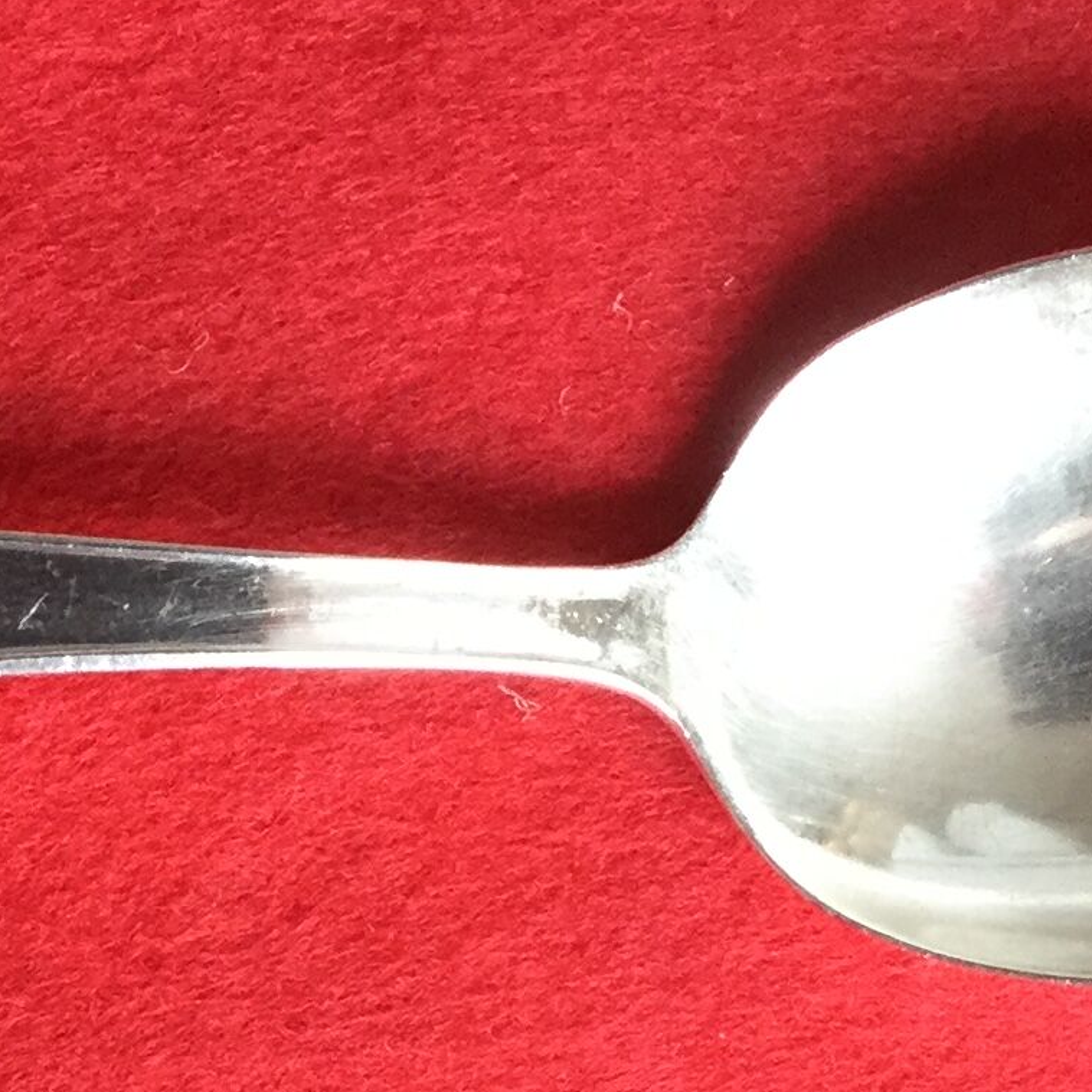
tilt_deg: -89.2
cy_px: 1310
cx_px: 202
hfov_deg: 14.7
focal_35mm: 118
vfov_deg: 14.3
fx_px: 4211
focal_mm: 3.3
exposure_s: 1/33
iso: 50
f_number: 2.4
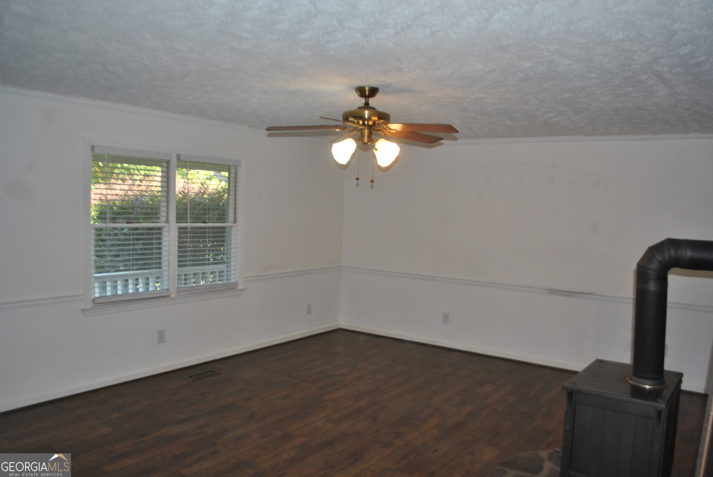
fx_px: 535
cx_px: 356
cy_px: 238
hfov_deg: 67.3
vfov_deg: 48.0
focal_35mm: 27
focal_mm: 18
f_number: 3.5
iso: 200
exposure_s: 1/60
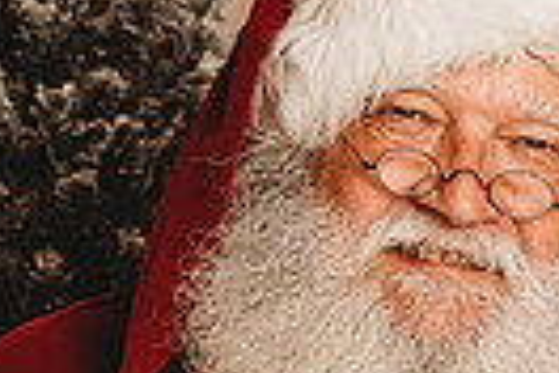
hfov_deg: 8.8
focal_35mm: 232
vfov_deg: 5.9
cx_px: 527
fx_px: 3602
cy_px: 392
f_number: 4
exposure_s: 1/160
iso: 100
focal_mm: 50
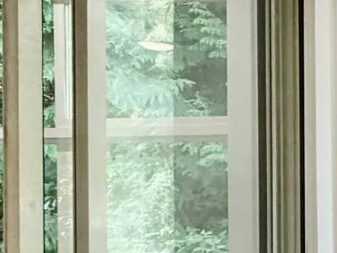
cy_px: 148
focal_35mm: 97
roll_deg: +0.0
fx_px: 945
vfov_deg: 15.3
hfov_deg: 13.9
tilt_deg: +0.0
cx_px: 817
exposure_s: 1/120
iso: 160
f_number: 2.2
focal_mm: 2.22
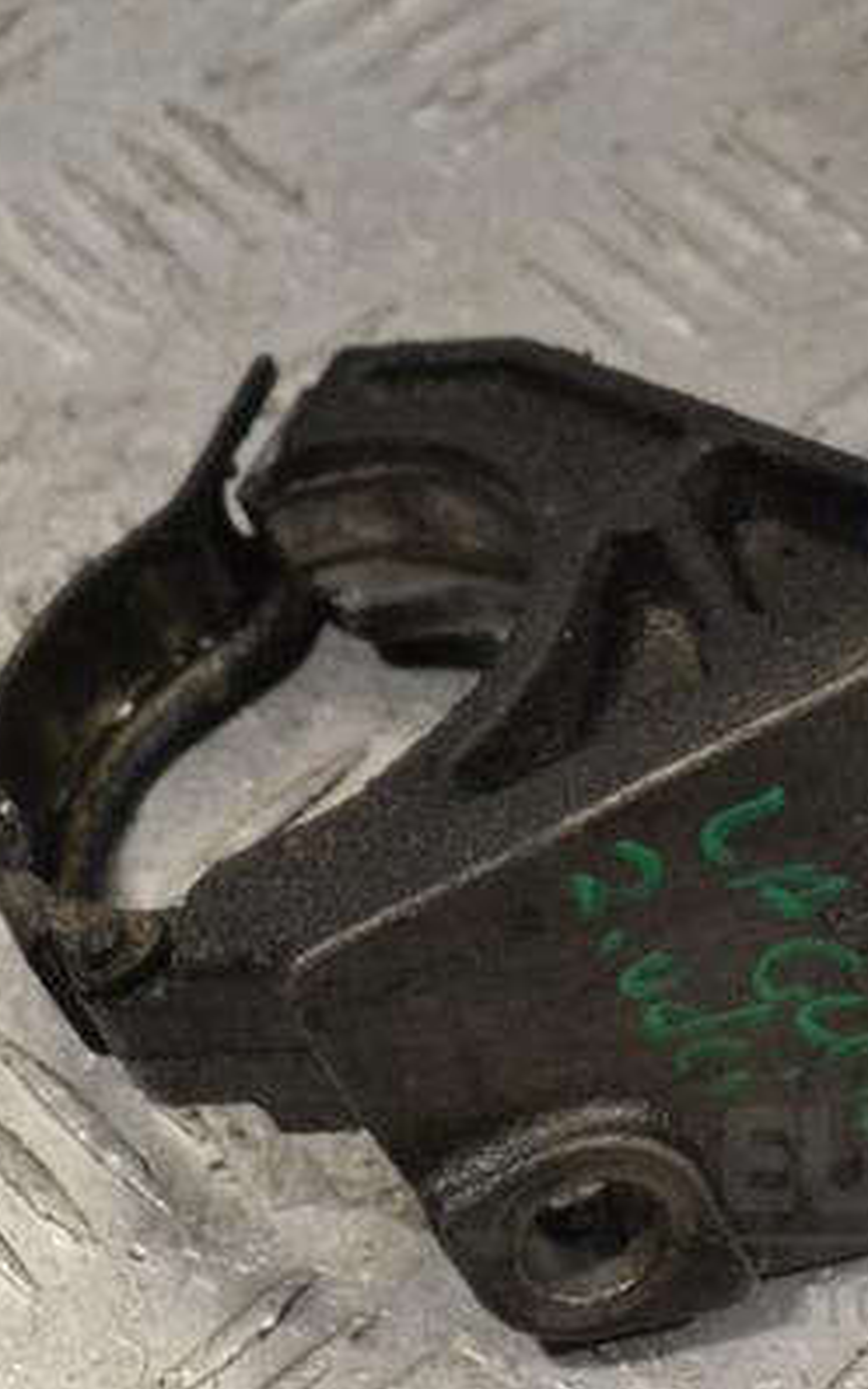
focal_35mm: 120
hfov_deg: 10.9
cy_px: 693
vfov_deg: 17.4
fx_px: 4544
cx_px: 658
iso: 3200
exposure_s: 1/320
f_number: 9
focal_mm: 52
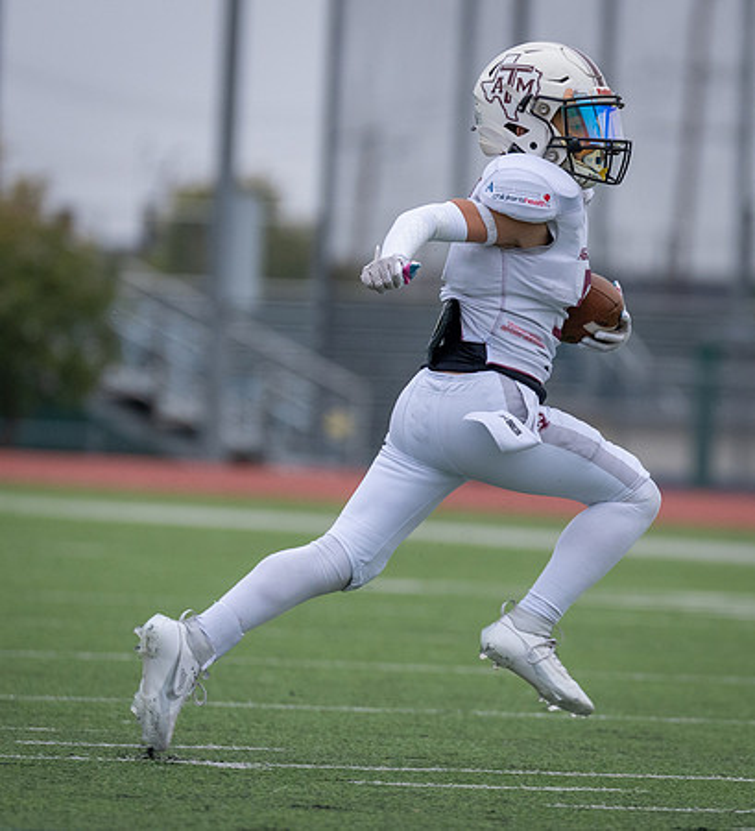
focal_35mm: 488
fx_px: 12659
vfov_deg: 3.8
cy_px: 444
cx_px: 610
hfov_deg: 3.4
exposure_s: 1/1250
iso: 640
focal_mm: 200
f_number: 2.8
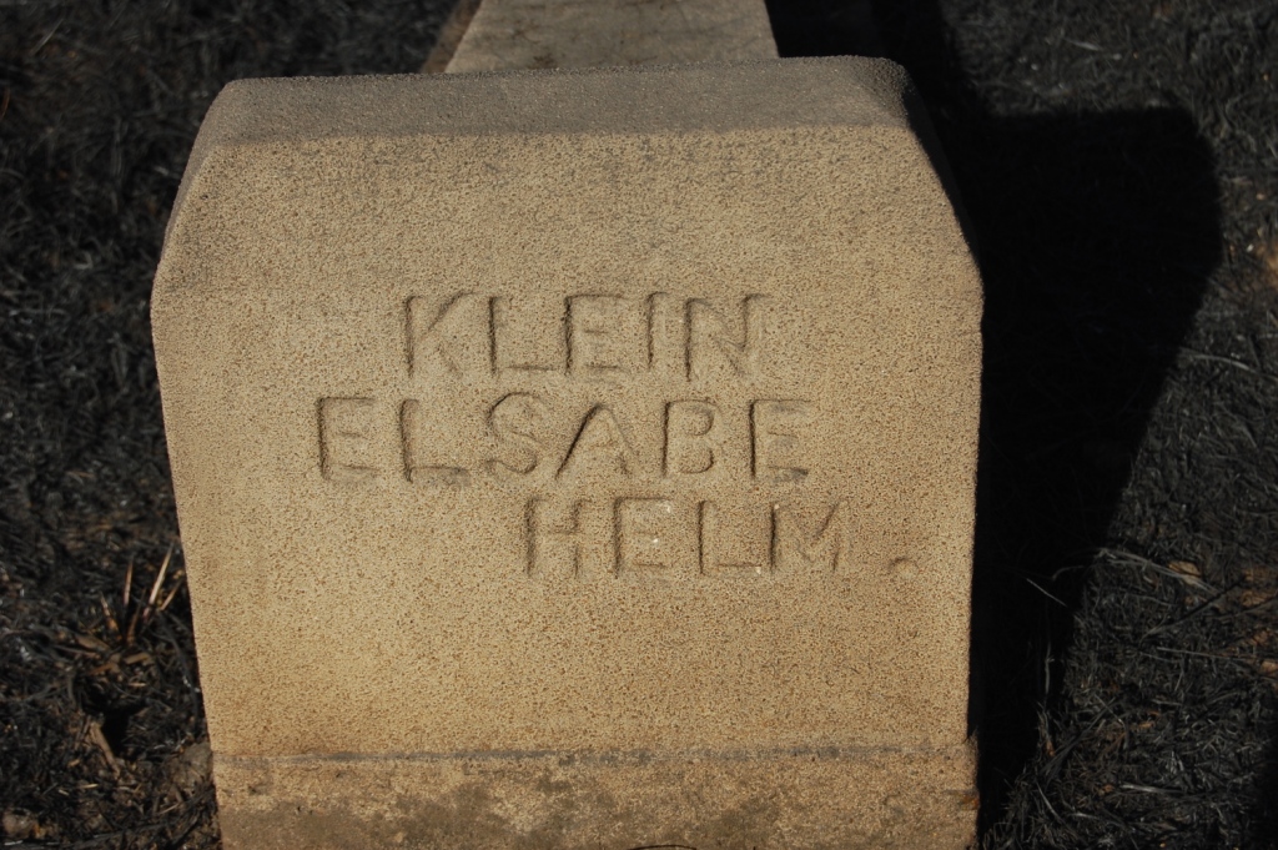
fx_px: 2926
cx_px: 639
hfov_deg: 24.6
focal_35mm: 82
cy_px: 425
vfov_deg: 16.5
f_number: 9
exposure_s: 1/320
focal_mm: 55
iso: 200
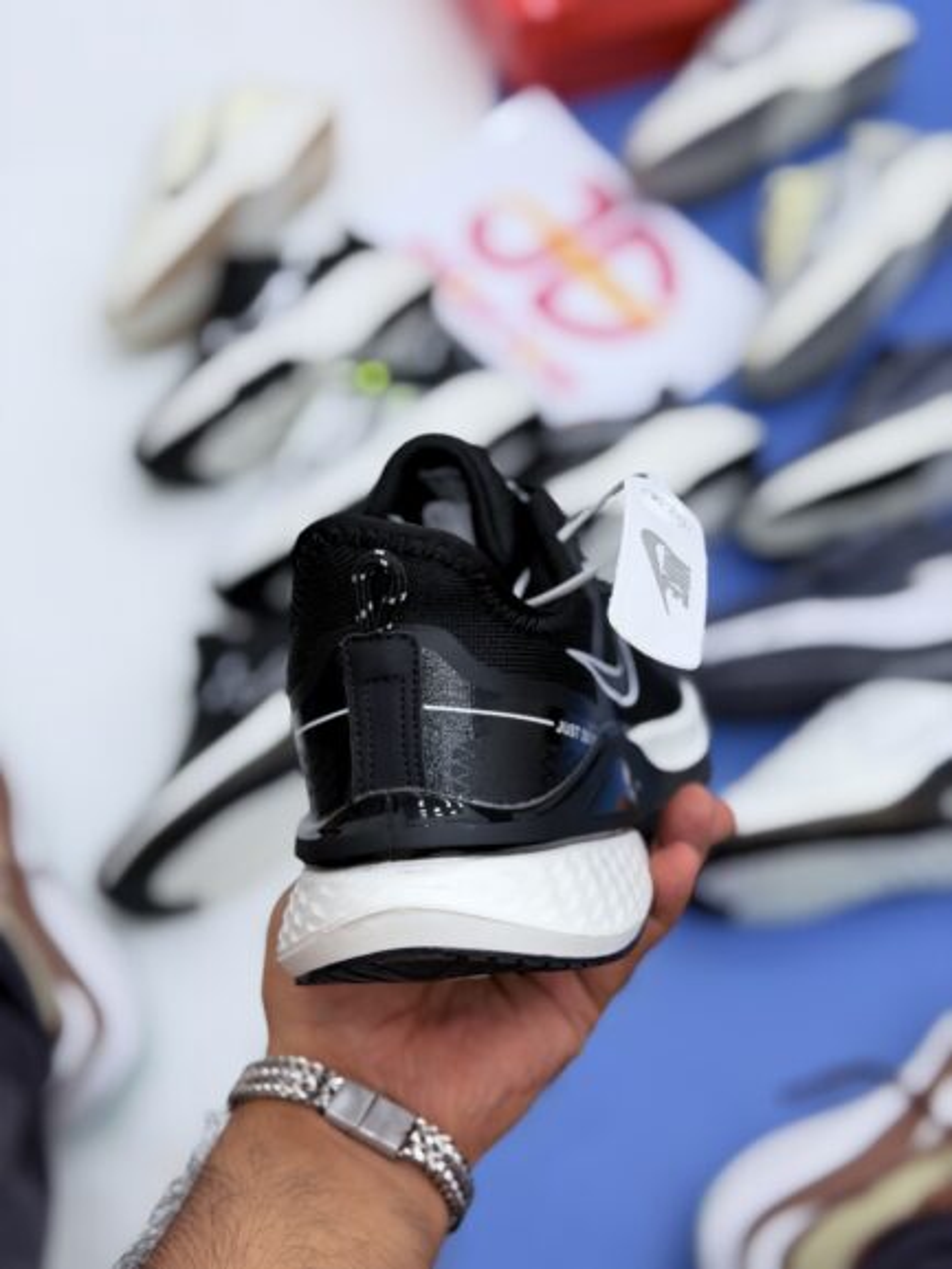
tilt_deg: -58.5
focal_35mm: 48
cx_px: 476
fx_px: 1759
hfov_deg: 30.3
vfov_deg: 39.6
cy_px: 634
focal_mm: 6.76
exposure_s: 1/334
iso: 64
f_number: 1.78
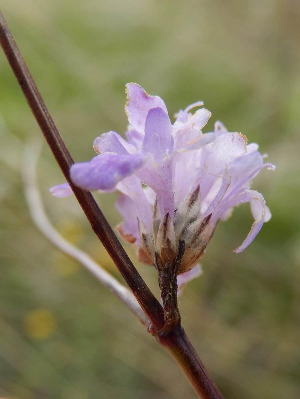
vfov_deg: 37.5
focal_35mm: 51
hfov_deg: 28.6
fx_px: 588
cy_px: 200
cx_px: 150
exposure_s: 1/400
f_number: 4.5
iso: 125
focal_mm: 9.2
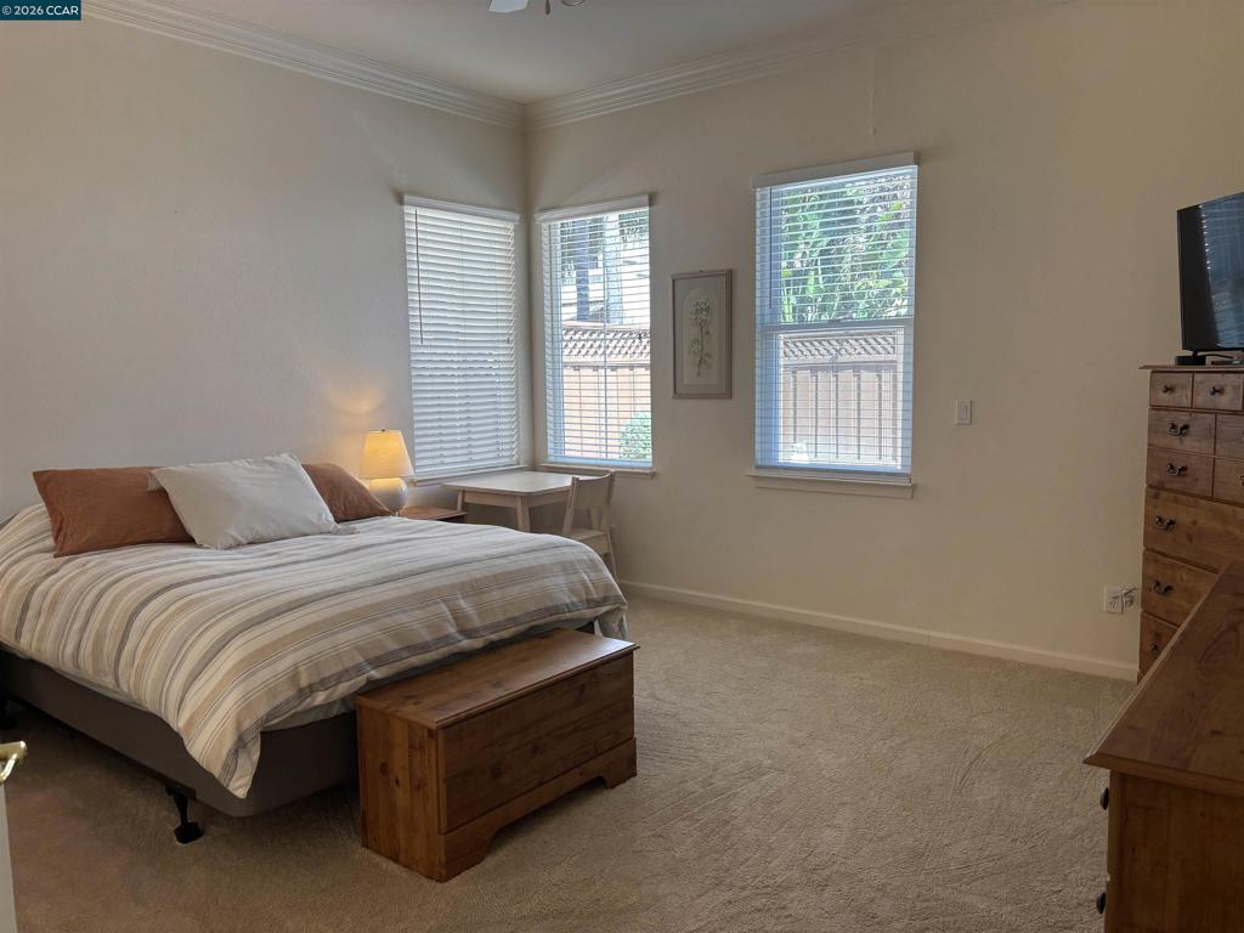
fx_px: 934
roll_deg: +0.6
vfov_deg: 53.1
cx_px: 622
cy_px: 466
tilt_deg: -5.3
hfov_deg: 67.3
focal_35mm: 26
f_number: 1.6
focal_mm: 5.96
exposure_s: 1/120
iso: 64
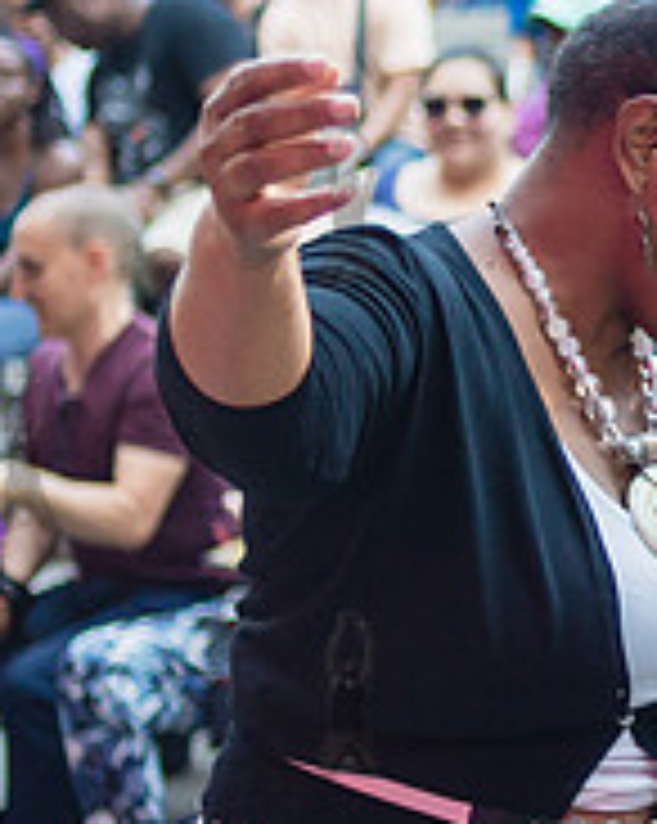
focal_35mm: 138
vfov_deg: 14.0
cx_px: 977
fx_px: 3360
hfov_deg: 10.8
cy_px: 329
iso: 1250
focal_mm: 35
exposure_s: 1/640
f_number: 2
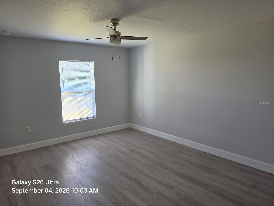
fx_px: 182
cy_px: 103
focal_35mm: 23
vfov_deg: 58.9
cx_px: 137
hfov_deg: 73.9
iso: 64
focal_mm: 6.5
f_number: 1.4
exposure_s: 1/120
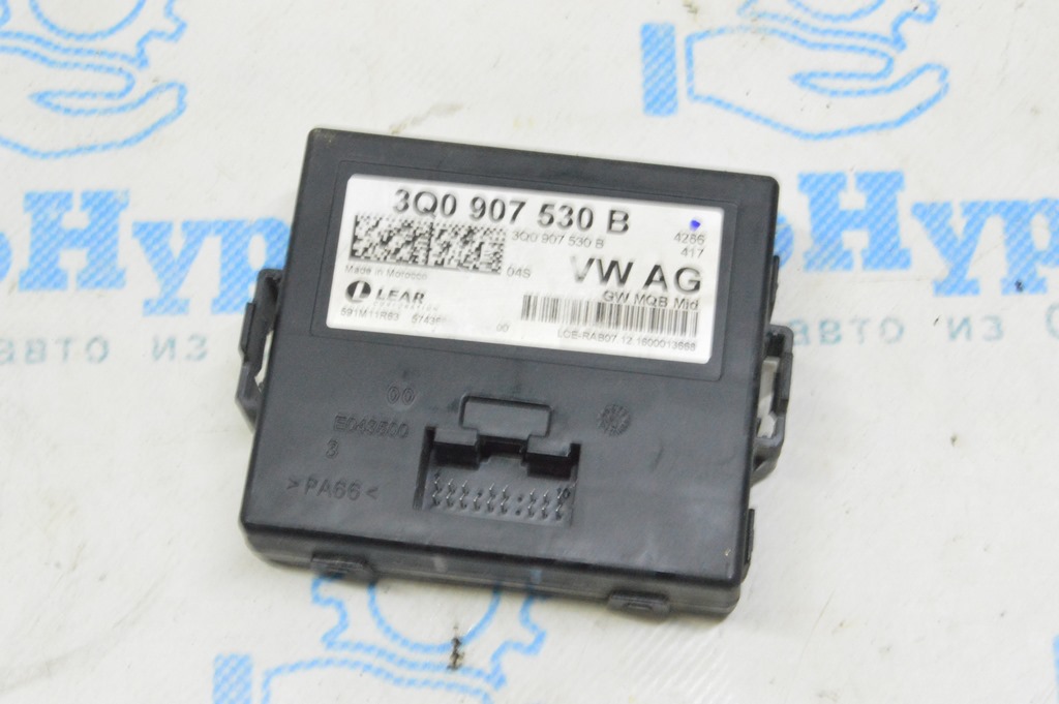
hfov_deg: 28.1
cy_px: 352
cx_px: 530
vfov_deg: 18.9
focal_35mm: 72
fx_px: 2116
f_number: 20
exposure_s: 1/15
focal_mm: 48
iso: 6400
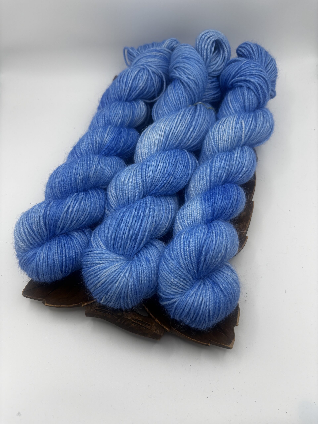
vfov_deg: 67.3
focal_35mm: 26
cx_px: 159
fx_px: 318
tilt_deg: -59.7
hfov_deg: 53.1
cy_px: 212
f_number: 1.6
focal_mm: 5.96
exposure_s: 1/237
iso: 40
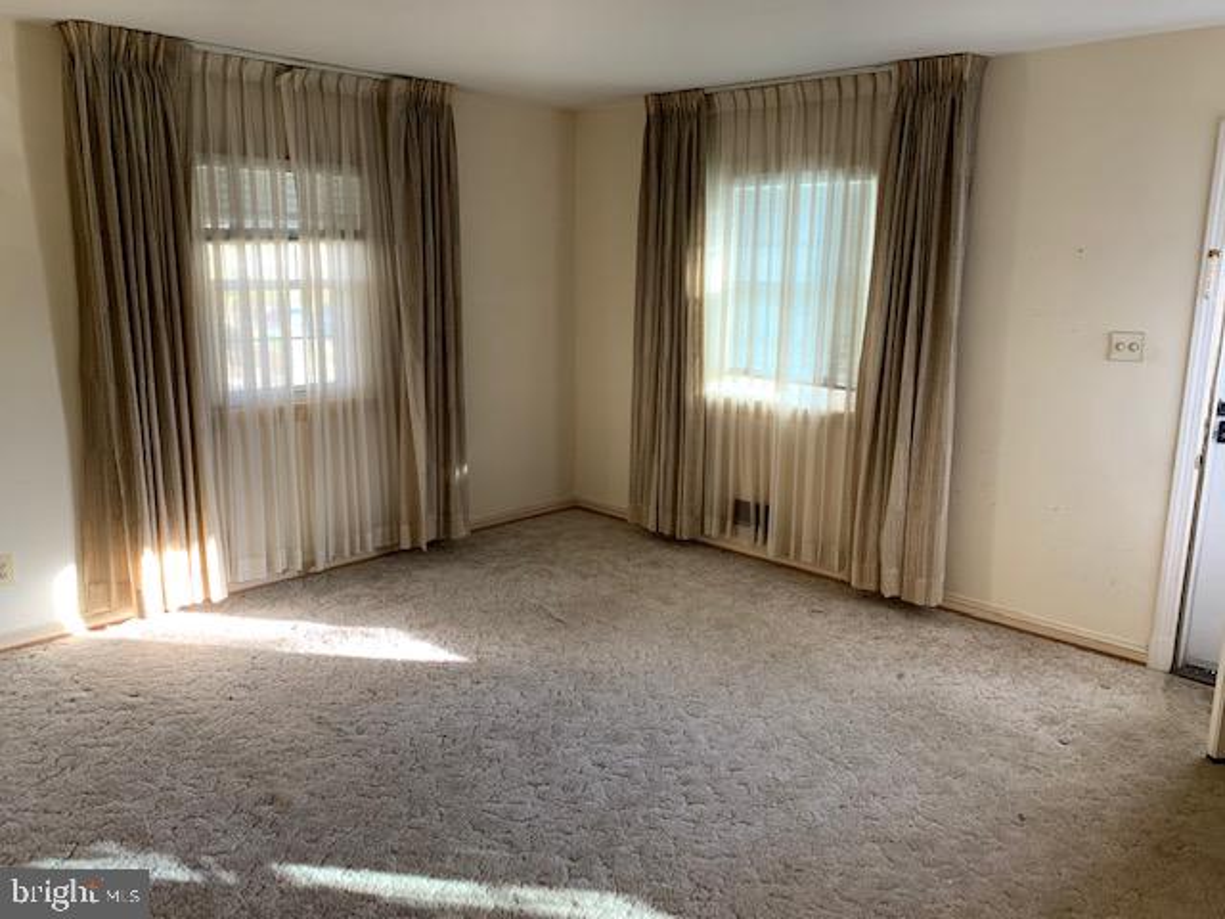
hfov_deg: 67.3
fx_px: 920
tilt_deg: -11.9
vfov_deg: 53.1
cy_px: 460
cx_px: 612
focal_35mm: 26
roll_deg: -0.6
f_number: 1.8
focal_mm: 4.25
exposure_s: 1/60
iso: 160
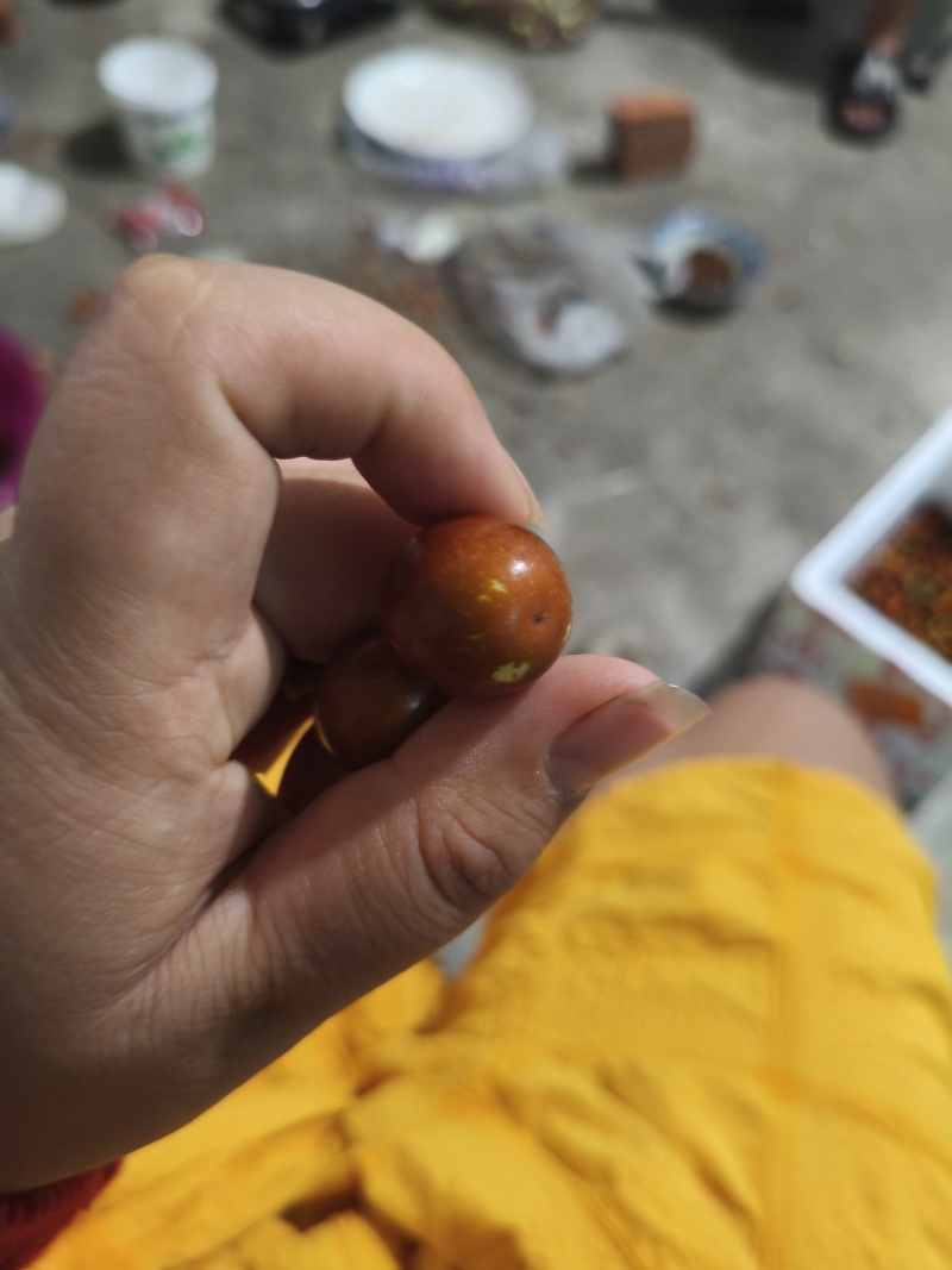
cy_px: 635
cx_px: 476
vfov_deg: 67.3
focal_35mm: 26
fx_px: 954
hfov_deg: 53.1
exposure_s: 1/33.3
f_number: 1.5
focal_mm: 4.94
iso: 1000
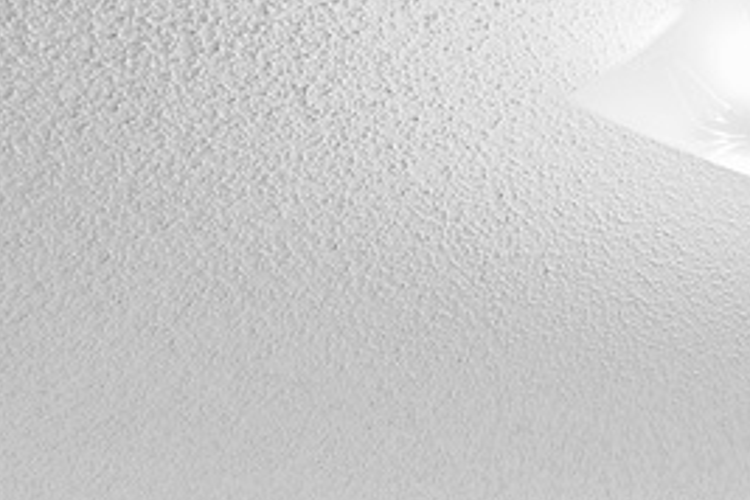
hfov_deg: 20.5
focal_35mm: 97
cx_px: 719
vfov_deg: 11.4
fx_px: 2021
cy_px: 1250
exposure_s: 1/3
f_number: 7.1
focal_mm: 16
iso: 320
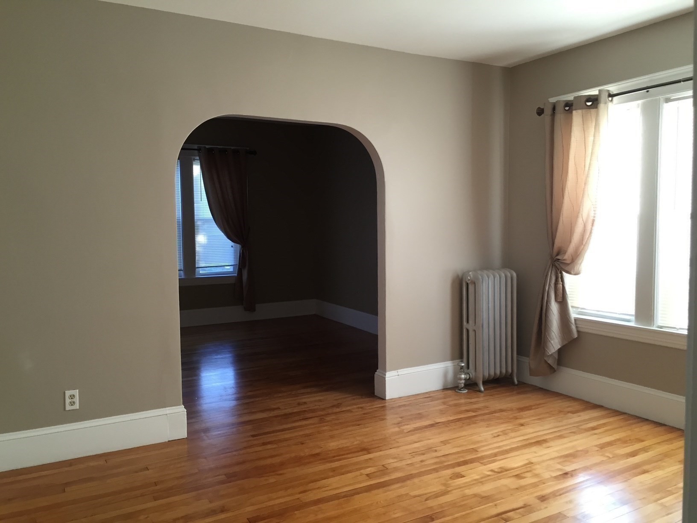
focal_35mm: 29
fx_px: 584
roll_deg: +1.5
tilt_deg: -4.0
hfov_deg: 61.7
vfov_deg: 48.2
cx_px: 348
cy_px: 262
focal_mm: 4.15
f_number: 2.2
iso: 64
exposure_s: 1/30
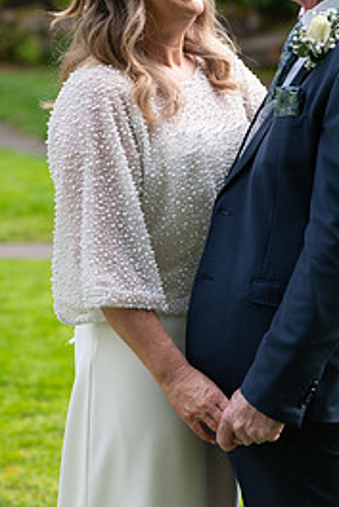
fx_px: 2511
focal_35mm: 178
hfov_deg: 7.7
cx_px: 241
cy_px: 189
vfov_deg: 11.5
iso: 200
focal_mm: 105
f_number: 3.5
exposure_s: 1/500
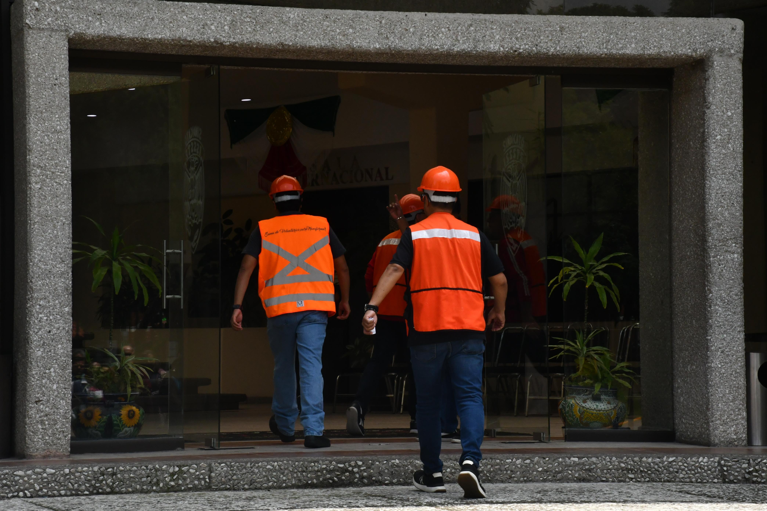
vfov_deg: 12.2
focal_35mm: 112
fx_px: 2386
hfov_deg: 18.3
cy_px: 256
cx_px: 384
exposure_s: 1/400
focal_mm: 75
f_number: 22
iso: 1250
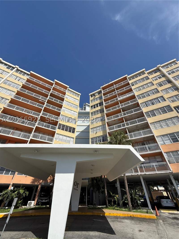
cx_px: 90
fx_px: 96
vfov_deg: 102.1
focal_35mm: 14
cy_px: 120
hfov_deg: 85.7
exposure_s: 1/3289
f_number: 2.2
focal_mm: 2.22
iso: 50
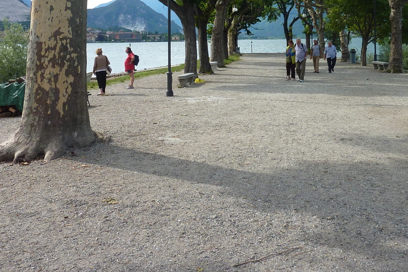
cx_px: 232
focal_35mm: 43
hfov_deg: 45.3
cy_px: 39
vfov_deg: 30.1
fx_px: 487
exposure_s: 1/320
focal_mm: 4.1
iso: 80
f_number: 4
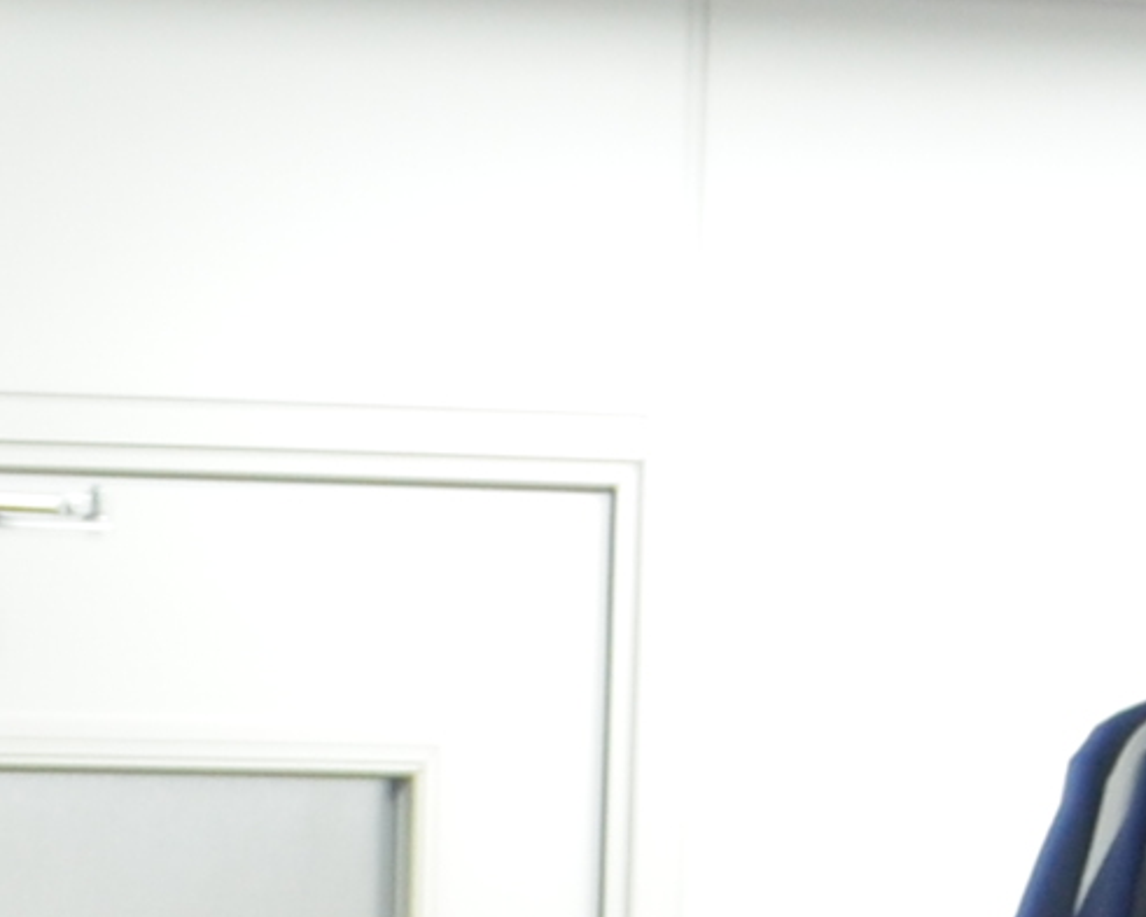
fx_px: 9329
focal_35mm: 275
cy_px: 2147
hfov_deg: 6.3
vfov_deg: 5.5
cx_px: -2691
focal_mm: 26
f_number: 4
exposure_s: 1/60
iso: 560
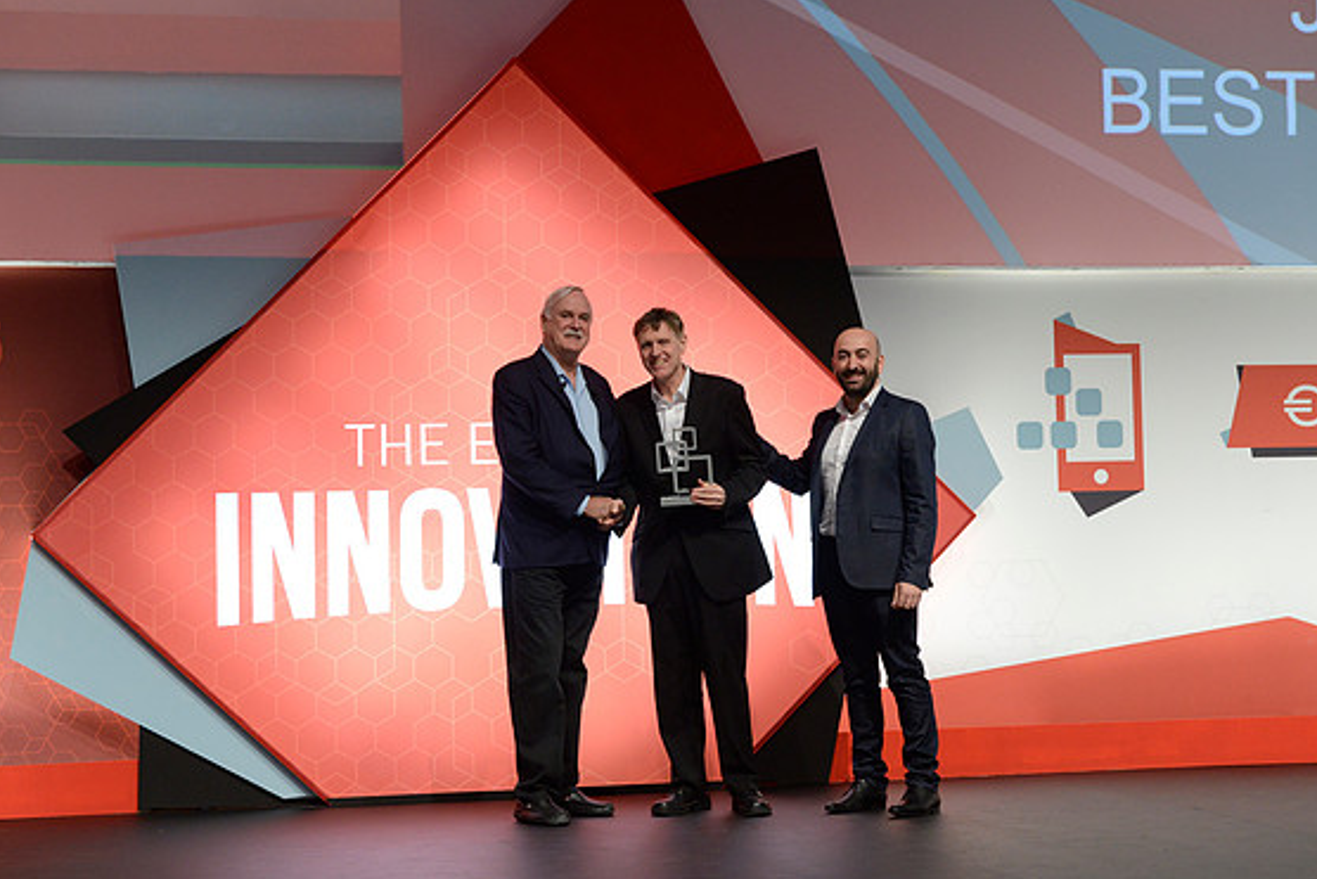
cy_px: 454
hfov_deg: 27.7
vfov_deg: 18.7
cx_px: 649
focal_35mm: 73
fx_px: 2671
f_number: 8
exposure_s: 1/125
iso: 2500
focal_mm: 70
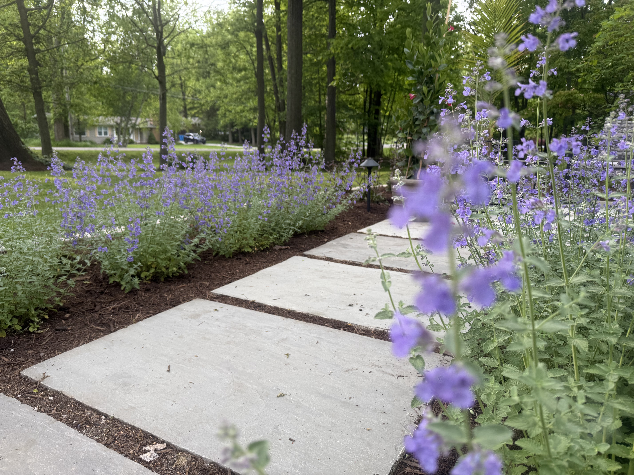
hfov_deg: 71.6
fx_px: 440
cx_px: 317
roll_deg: -1.1
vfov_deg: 56.8
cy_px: 238
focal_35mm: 24
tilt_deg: -12.5
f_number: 1.78
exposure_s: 1/654
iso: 80
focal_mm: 6.76
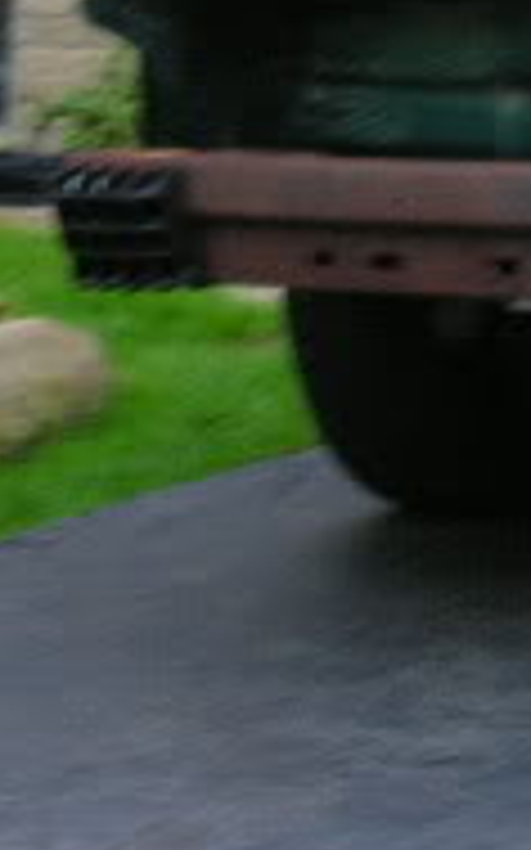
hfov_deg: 6.5
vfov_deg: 10.7
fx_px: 4495
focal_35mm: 194
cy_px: 13
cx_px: 1143
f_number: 3.1
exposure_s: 1
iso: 200
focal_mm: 13.8
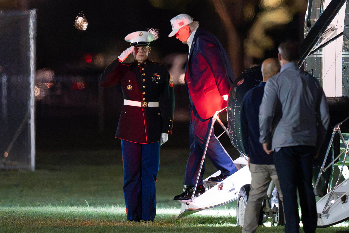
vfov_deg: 3.4
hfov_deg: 5.2
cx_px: 174
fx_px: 3877
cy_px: 116
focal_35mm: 400
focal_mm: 400
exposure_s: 1/250
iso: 12800
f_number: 3.2
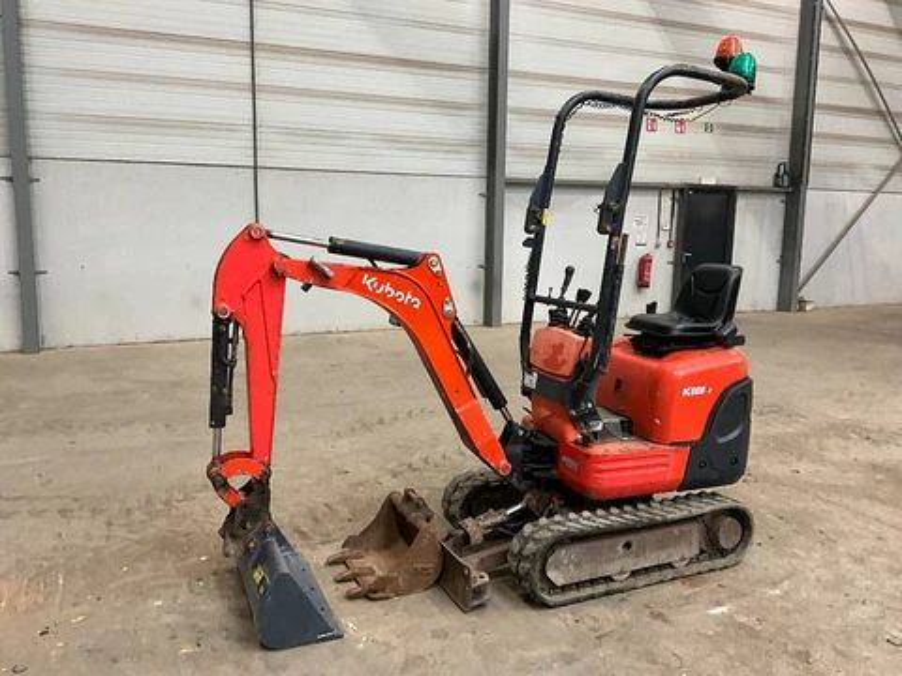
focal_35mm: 29
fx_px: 756
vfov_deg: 48.2
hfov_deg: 61.7
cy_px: 338
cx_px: 451
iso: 160
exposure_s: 1/60
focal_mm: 3
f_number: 1.8
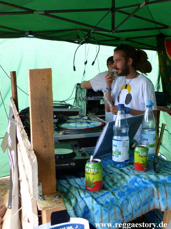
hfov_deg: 46.8
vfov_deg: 60.0
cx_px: 86
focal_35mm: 30
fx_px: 198
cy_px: 114
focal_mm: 5.5
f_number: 3.2
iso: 100
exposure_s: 1/125
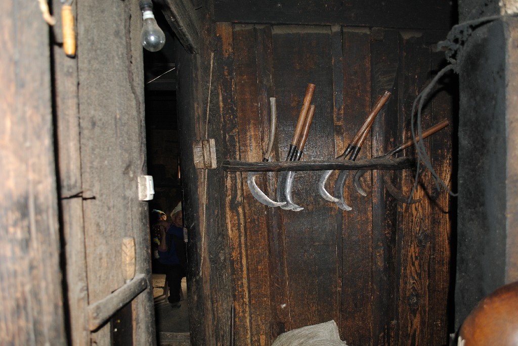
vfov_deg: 48.0
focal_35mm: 27
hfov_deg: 67.3
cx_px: 259
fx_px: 389
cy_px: 173
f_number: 3.5
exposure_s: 1/60
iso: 200
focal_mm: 18
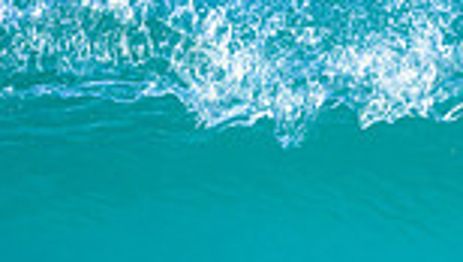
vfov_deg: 0.4
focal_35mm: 3412
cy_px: 345
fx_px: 41932
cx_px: 608
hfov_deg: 0.6
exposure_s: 1/2500
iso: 720
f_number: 6.3
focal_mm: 800
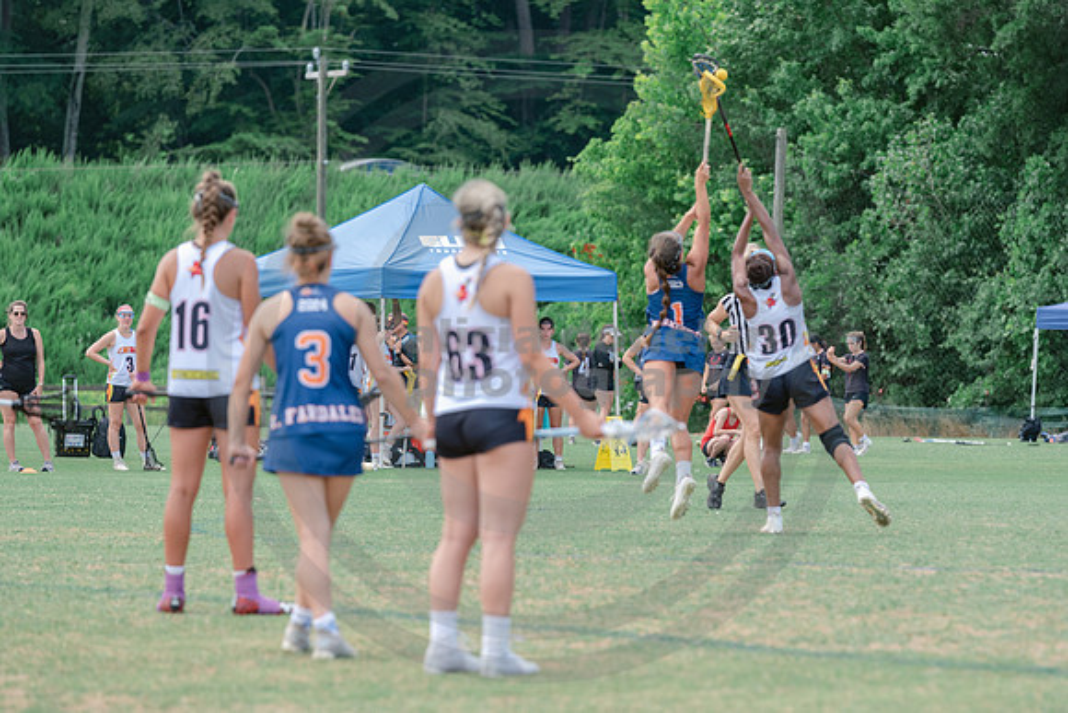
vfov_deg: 5.8
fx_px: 7063
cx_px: 636
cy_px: 424
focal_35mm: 238
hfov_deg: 8.6
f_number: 4.5
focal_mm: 200
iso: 400
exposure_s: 1/1250
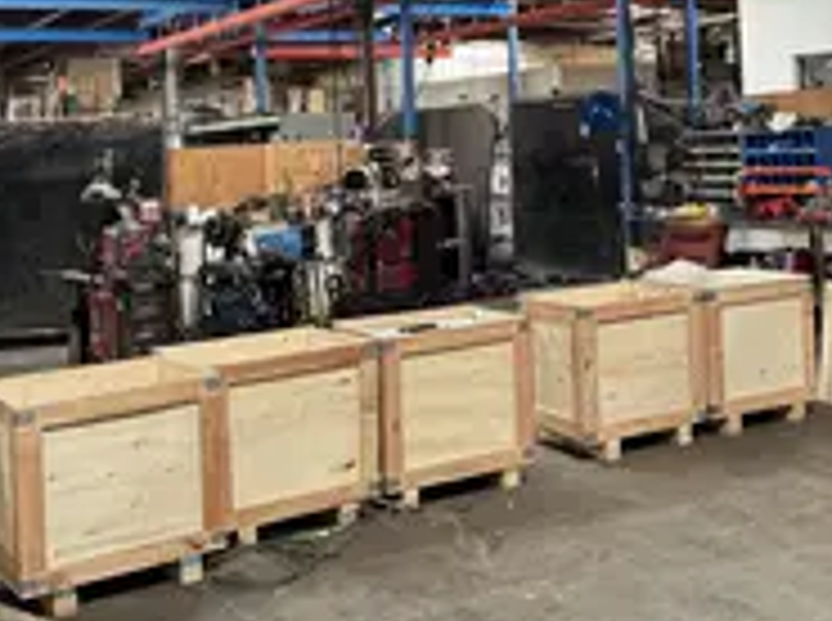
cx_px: 634
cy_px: 68
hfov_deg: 36.0
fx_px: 1247
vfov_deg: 27.0
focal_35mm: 52
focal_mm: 6.76
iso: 320
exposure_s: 1/60
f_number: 1.78
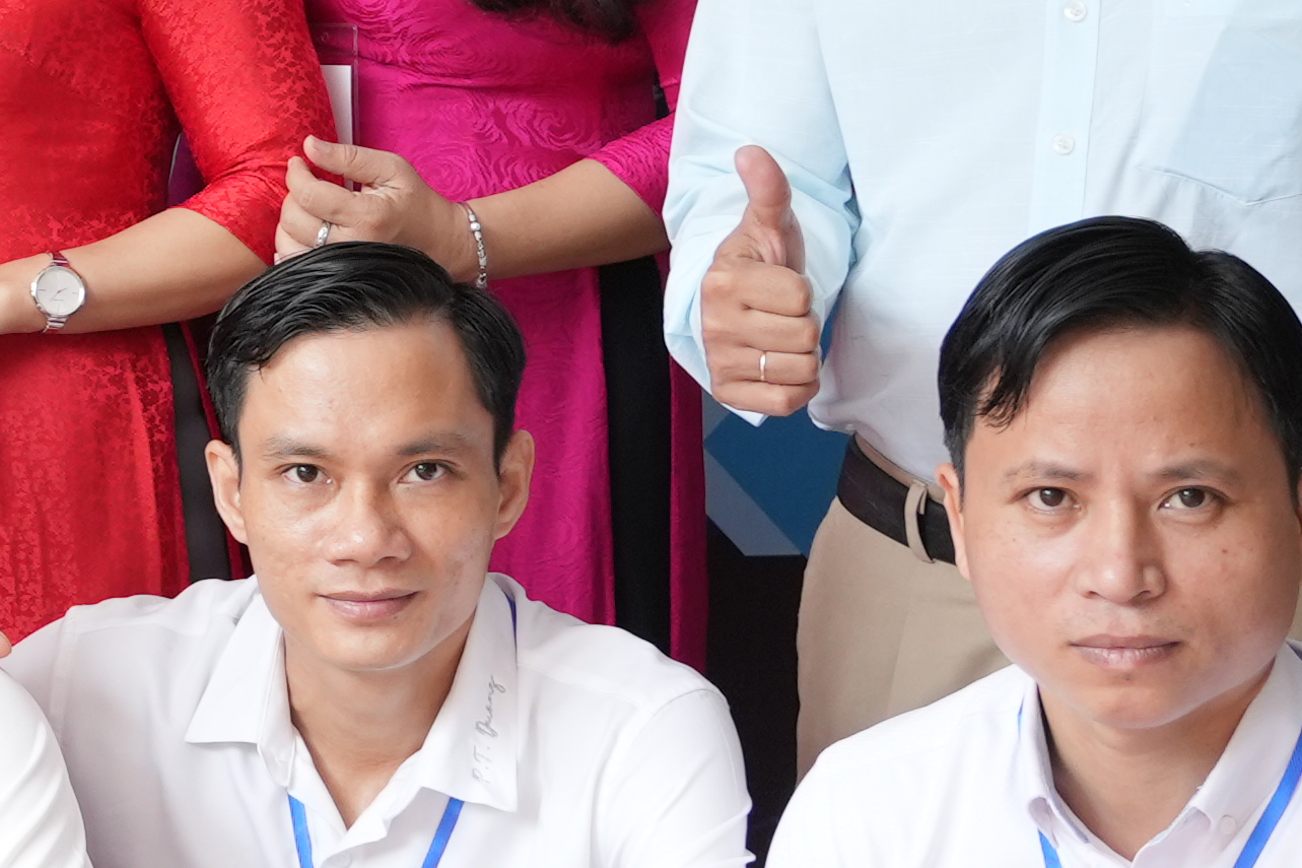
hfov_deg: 12.2
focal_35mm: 142
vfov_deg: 9.6
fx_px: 5135
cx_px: -1568
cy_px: 62
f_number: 3.5
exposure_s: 1/160
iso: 640
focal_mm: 26
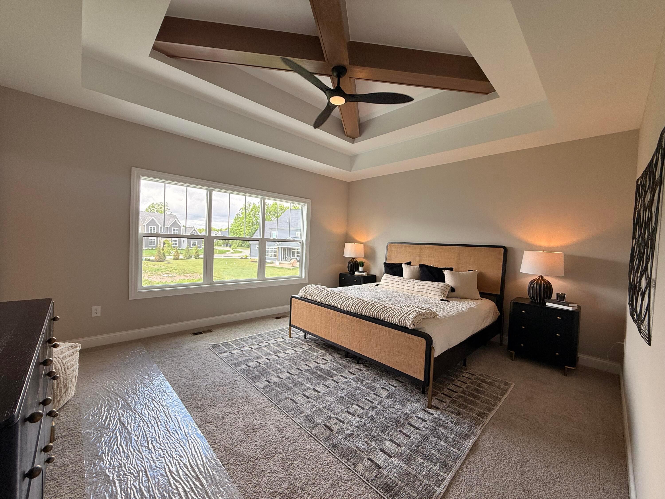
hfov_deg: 102.1
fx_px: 269
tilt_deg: -1.1
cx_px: 332
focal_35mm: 14
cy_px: 250
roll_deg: -2.6
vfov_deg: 85.7
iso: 64
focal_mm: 2.22
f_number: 2.2
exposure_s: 1/152
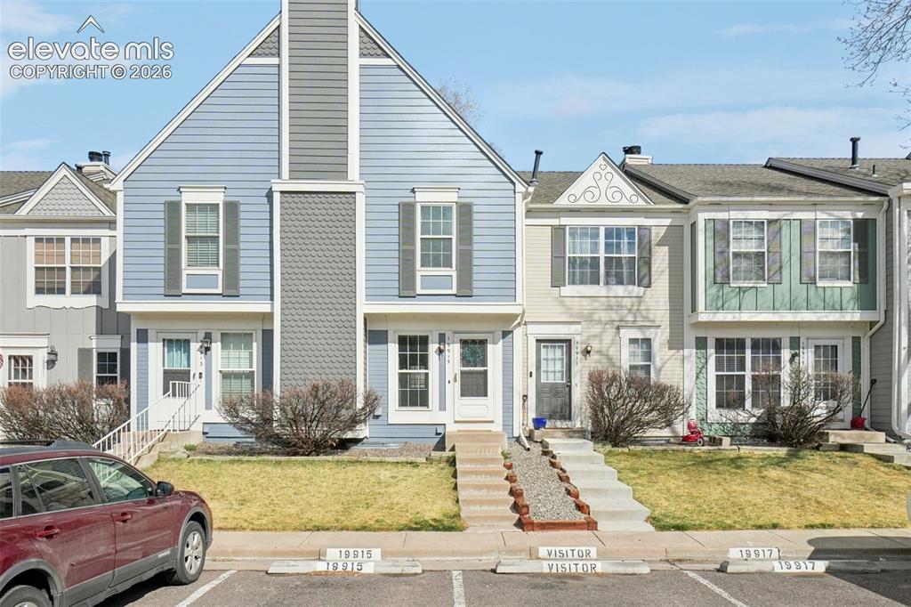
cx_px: 456
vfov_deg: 56.1
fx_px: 569
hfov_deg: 77.3
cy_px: 304
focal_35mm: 22
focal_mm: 15
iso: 400
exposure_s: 1/2500
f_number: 8
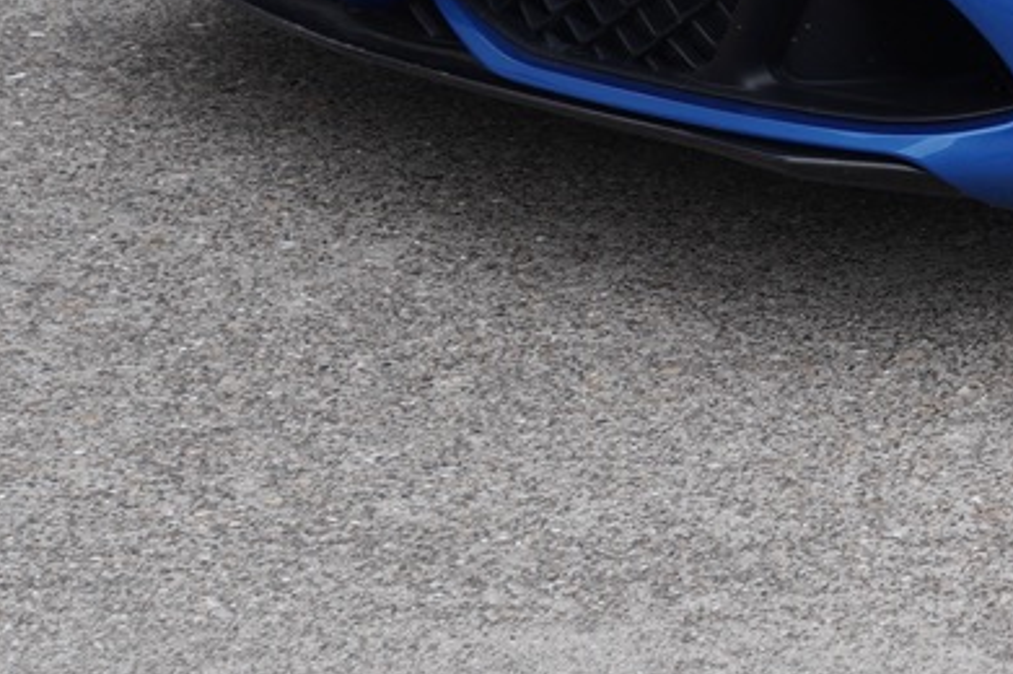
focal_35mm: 344
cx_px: 1964
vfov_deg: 4.0
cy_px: -415
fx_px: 9671
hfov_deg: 5.9
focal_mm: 70
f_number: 4
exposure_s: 1/160
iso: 100
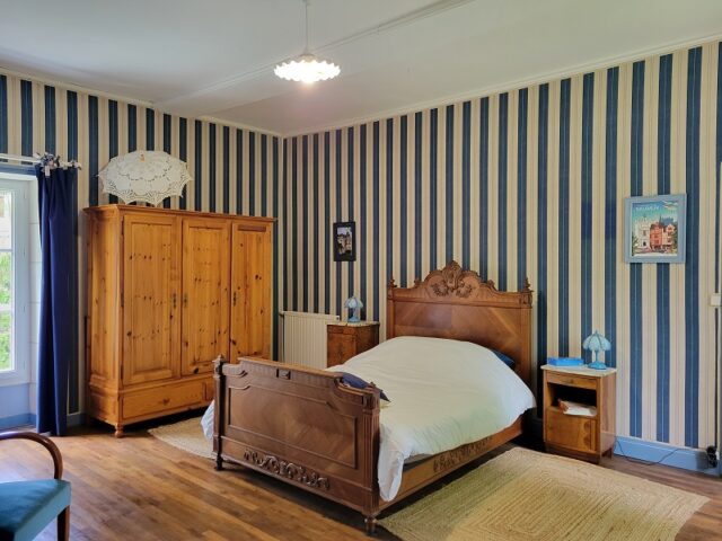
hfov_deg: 67.3
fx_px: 542
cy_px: 270
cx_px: 361
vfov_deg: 53.1
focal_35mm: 26
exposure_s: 1/50
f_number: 1.8
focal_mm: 5.4
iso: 320
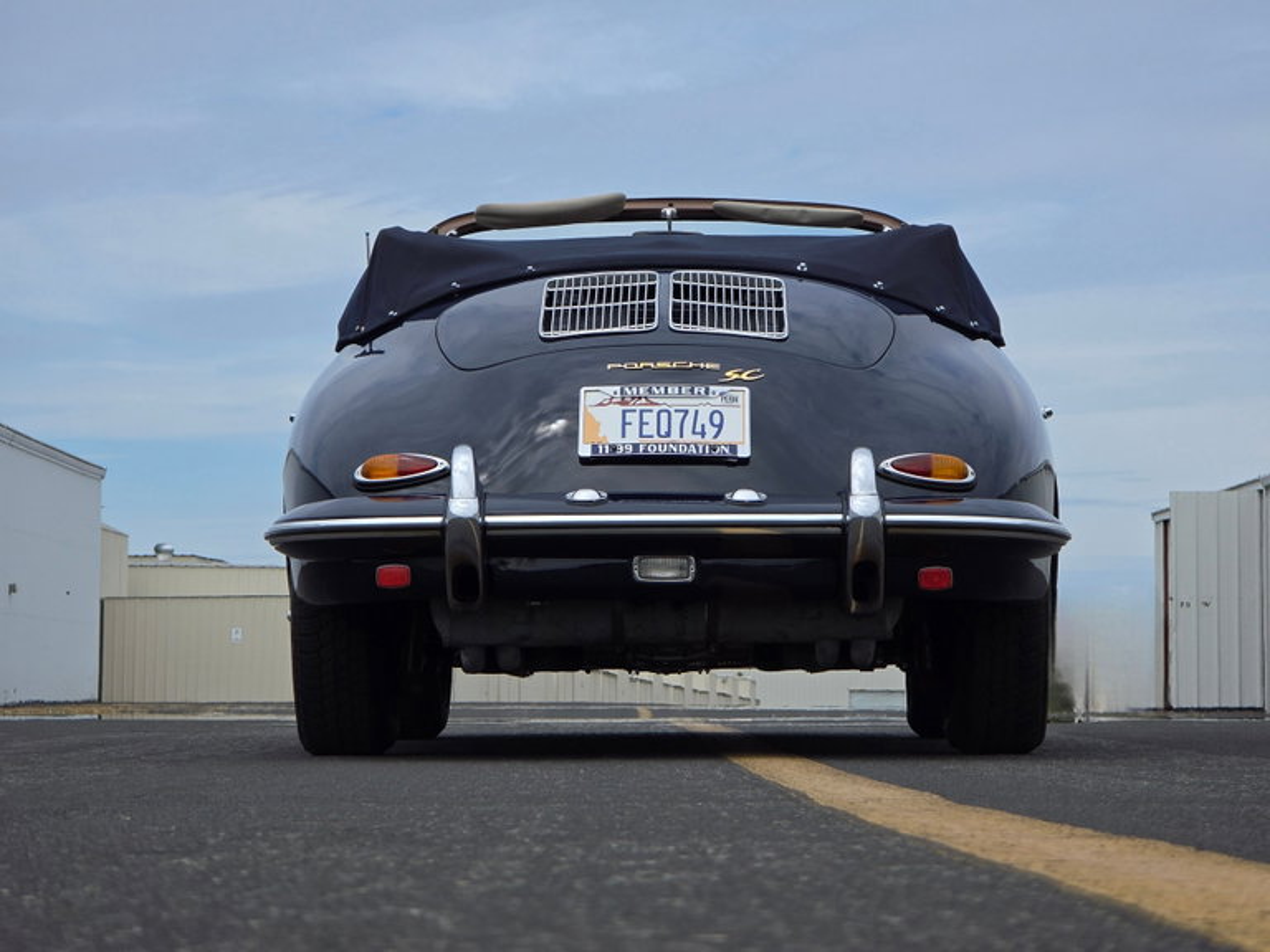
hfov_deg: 17.1
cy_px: 476
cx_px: 635
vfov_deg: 12.9
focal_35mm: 115
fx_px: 4219
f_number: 3.4
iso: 64
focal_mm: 18.6
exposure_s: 1/2000
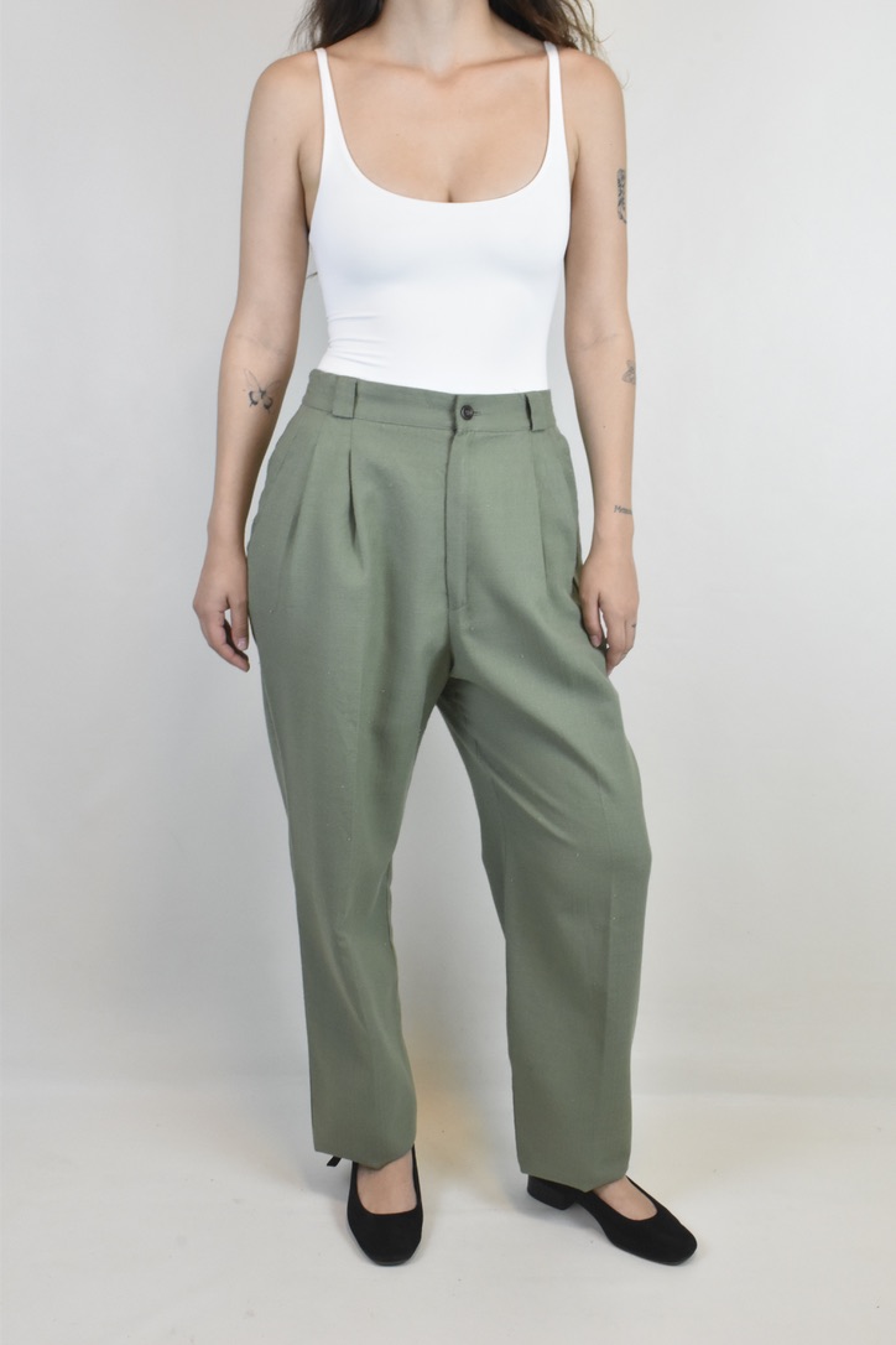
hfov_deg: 31.9
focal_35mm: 42
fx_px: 1568
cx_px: 448
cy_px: 672
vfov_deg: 46.4
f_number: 18
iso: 1600
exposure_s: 1/30
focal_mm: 28
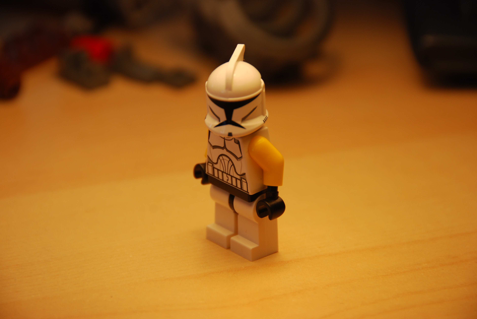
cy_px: 160
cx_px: 238
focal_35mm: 300
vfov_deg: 4.6
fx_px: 3980
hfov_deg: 6.9
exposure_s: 1/125
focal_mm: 200
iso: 200
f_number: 6.3
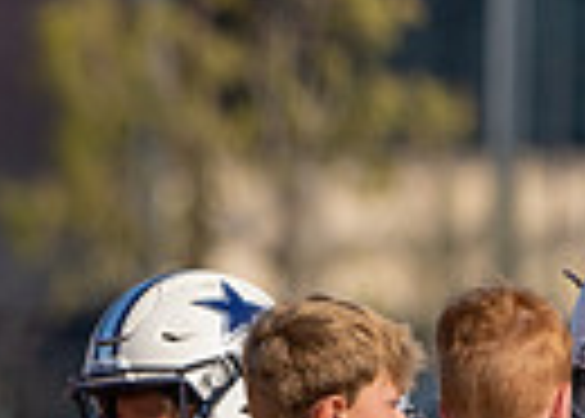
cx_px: -698
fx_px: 31168
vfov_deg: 0.8
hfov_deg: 1.1
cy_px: 485
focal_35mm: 1875
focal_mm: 400
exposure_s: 1/1600
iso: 125
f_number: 5.6
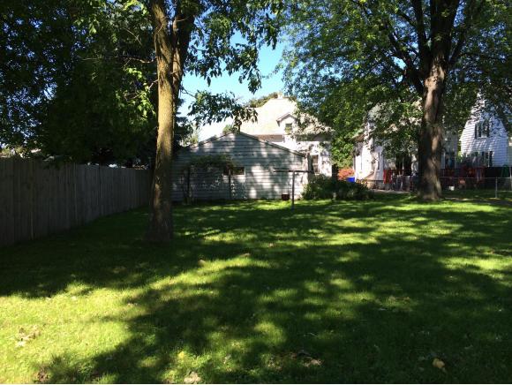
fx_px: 429
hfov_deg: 61.6
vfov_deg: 48.3
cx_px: 256
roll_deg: +1.5
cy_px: 192
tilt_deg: -4.5
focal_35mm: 29
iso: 32
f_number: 2.2
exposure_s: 1/554
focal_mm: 4.15
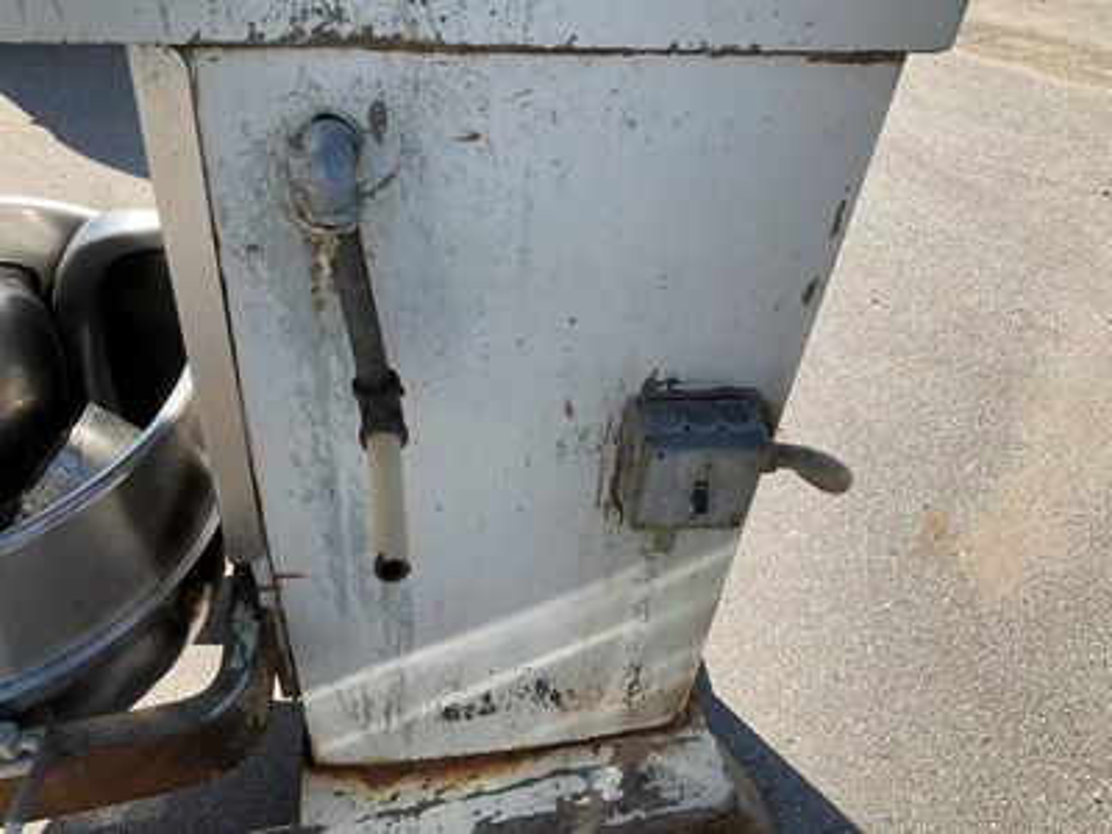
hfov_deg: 61.7
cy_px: 417
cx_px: 556
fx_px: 932
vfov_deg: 48.2
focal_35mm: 29
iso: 25
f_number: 1.8
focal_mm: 3
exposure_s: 1/855
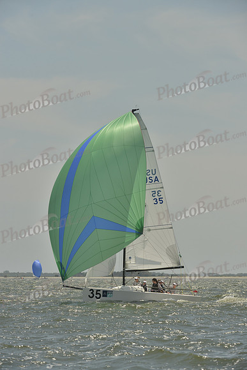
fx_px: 2057
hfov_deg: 6.9
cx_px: 124
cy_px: 185
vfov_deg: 10.3
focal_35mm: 200
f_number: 10
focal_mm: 200
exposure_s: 1/1250
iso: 280
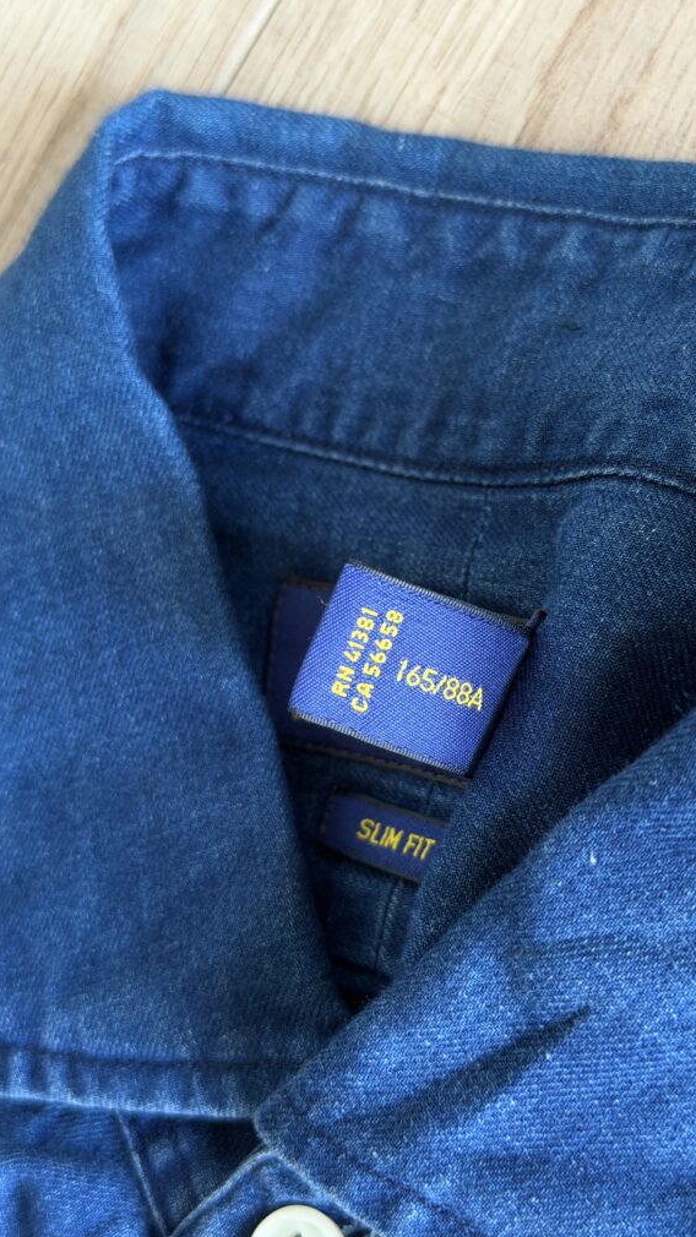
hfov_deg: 22.6
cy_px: 622
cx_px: 365
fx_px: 1739
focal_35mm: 53
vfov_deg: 39.2
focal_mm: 6.76
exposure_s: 1/51
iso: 250
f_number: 1.78
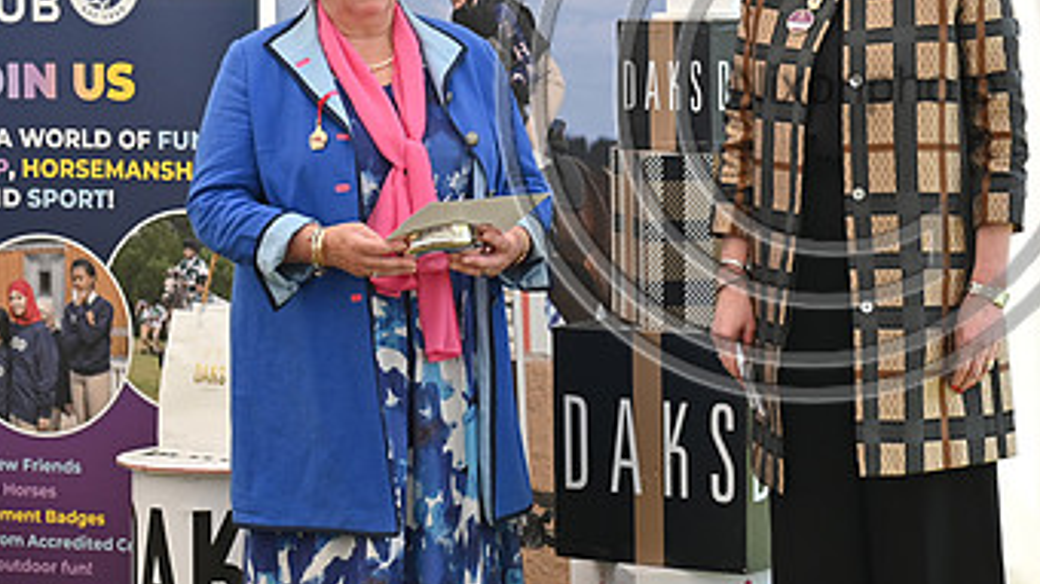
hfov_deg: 17.1
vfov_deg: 9.6
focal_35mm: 125
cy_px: 46
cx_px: 777
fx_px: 3446
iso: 800
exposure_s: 1/320
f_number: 8
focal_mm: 70
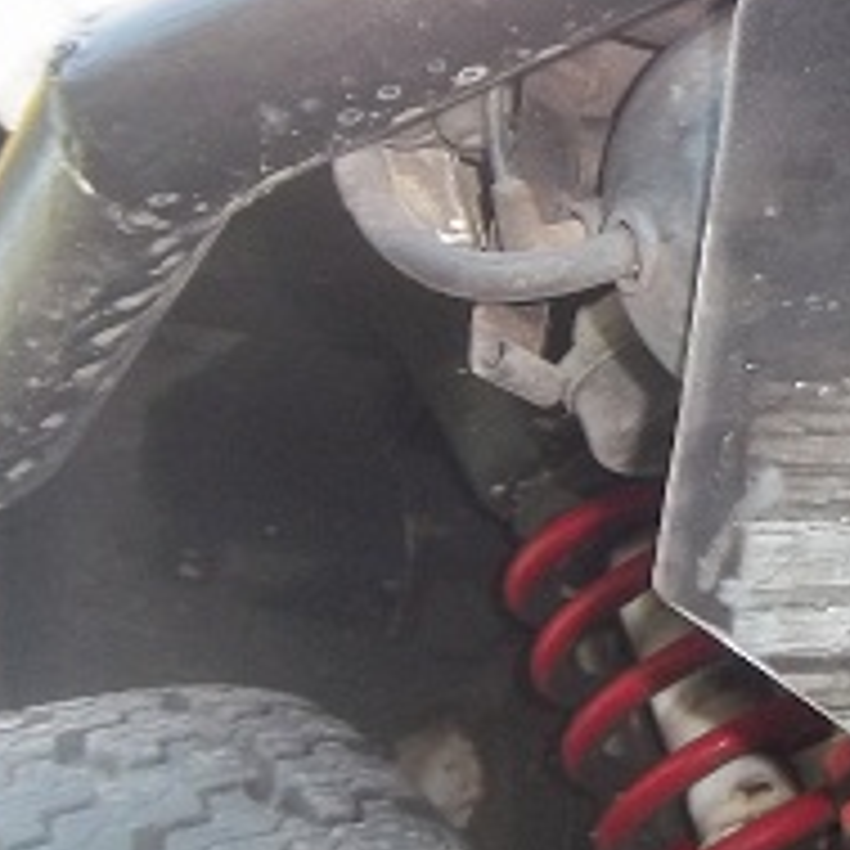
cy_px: 259
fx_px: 2250
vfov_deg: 21.3
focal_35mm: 81
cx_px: 1111
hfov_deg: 19.7
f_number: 3.5
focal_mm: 5.05
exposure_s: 1/30
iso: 160
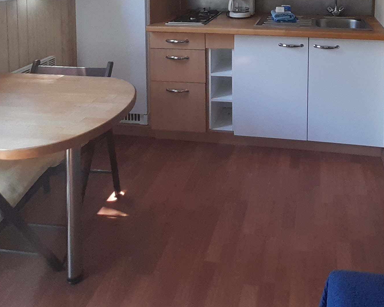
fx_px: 352
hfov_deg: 55.7
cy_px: -29
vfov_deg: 39.0
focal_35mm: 31
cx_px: 264
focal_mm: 1.42
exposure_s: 1/50
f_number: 2.2
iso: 80
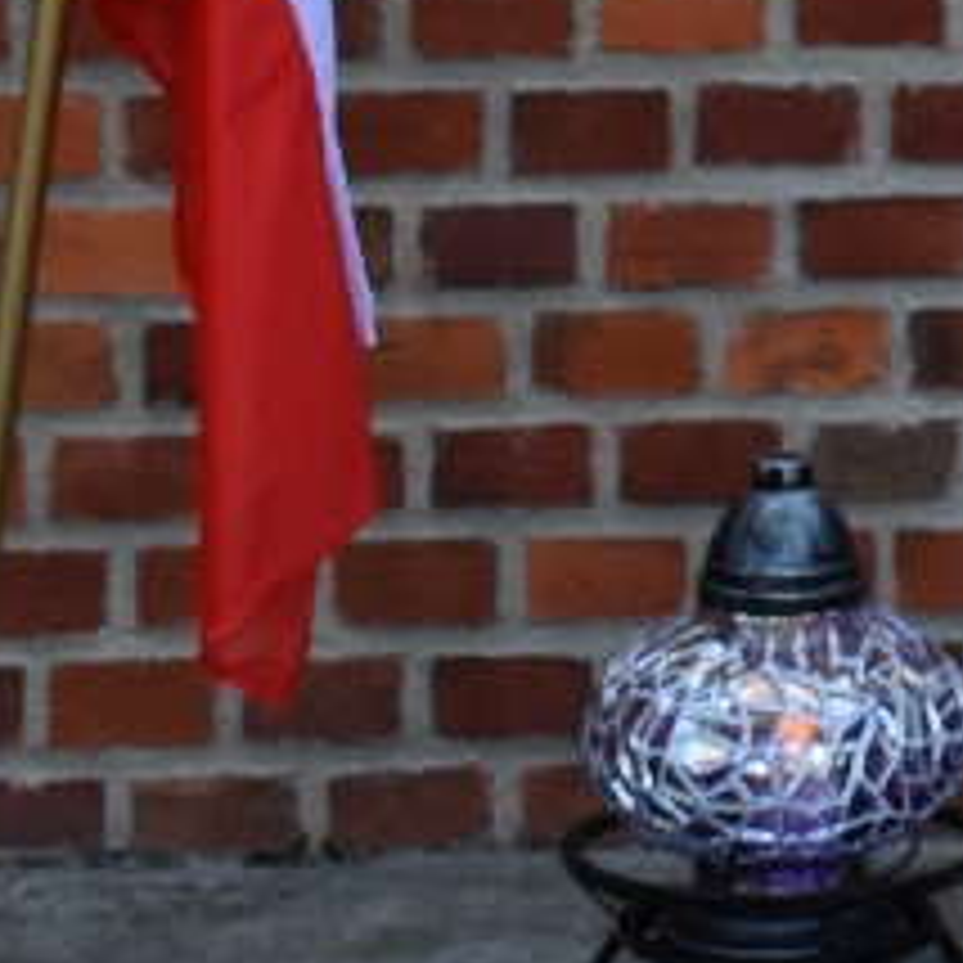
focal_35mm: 251
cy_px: -518
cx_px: 1944
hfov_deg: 6.7
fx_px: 7900
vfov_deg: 6.9
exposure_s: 1/125
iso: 200
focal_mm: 26
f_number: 5.6
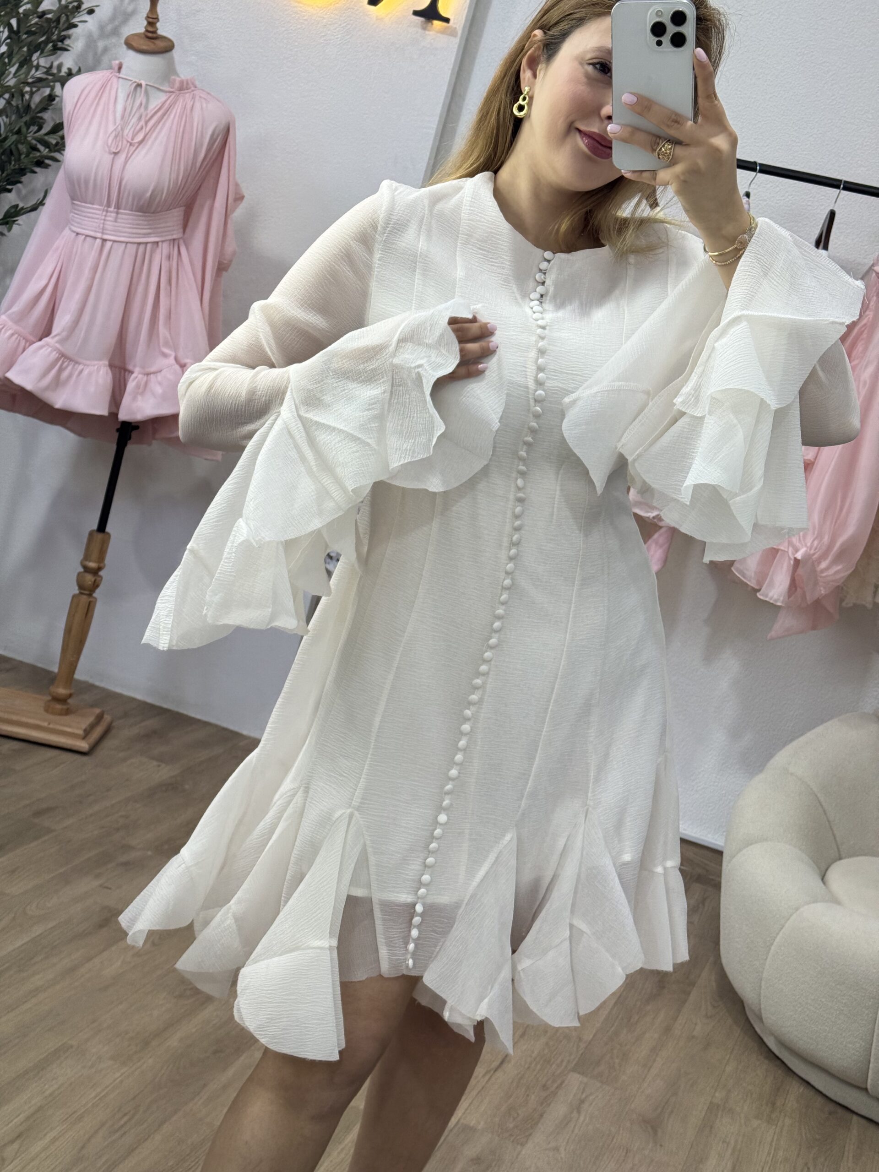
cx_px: 440
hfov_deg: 30.3
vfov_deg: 39.7
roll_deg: -13.5
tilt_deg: -27.0
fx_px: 1625
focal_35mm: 48
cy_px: 586
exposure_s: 1/100
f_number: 1.78
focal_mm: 6.76
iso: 80
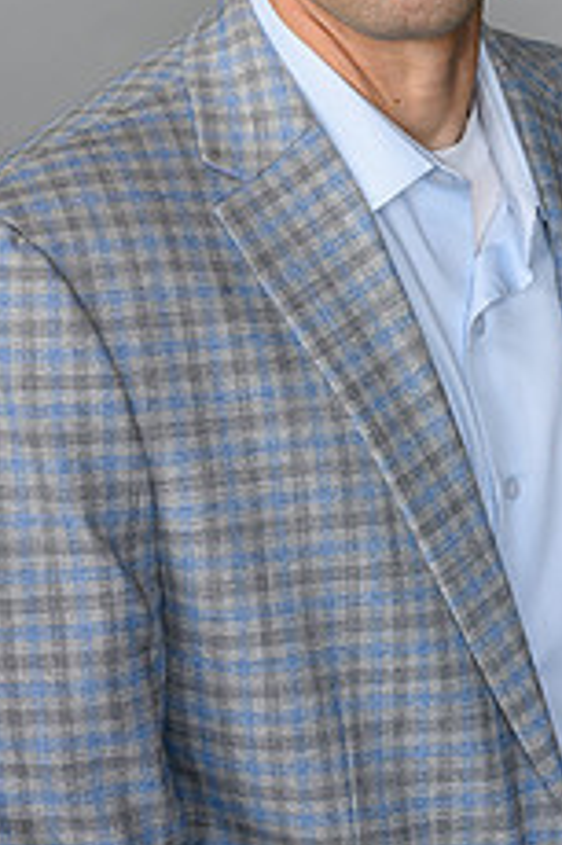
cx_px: 309
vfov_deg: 20.3
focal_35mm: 98
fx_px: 2298
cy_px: 37
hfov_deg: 13.9
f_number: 7.1
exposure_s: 1/160
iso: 250
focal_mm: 50
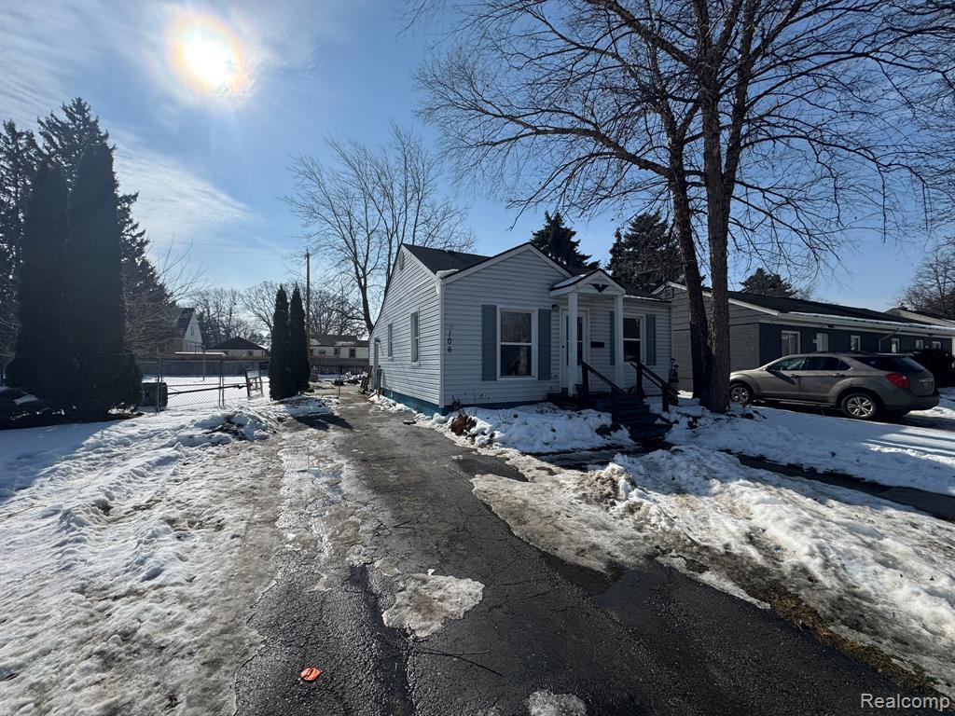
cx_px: 478
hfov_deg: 102.1
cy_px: 358
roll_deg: -0.5
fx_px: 386
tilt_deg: +0.7
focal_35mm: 14
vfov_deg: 85.7
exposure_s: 1/3390
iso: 50
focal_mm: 2.22
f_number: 2.2
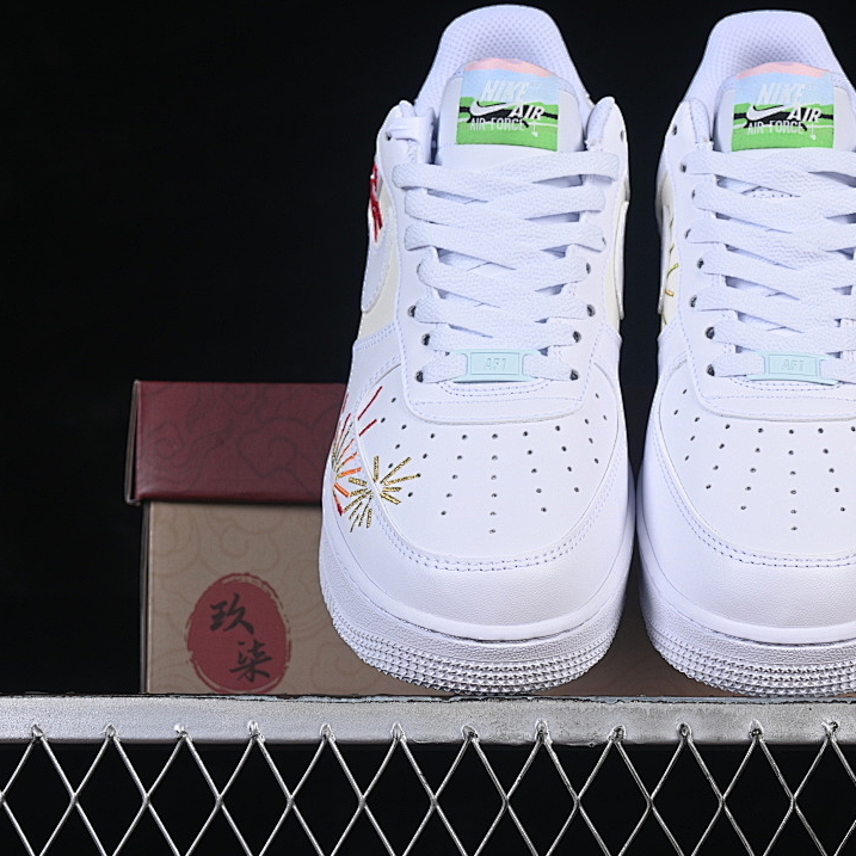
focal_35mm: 96
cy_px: 429
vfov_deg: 18.1
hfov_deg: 18.0
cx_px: 632
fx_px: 2686
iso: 160
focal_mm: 50
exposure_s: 1/80
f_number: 8
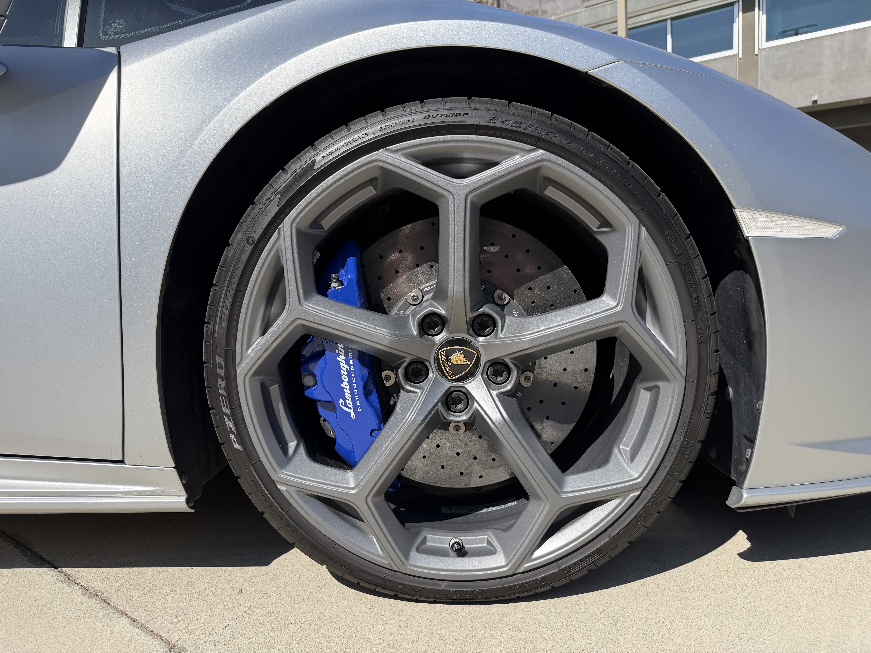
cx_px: 436
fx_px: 604
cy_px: 326
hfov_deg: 71.6
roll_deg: +2.9
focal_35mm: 24
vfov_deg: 56.8
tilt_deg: -7.1
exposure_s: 1/4673
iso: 100
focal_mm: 6.76
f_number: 1.78
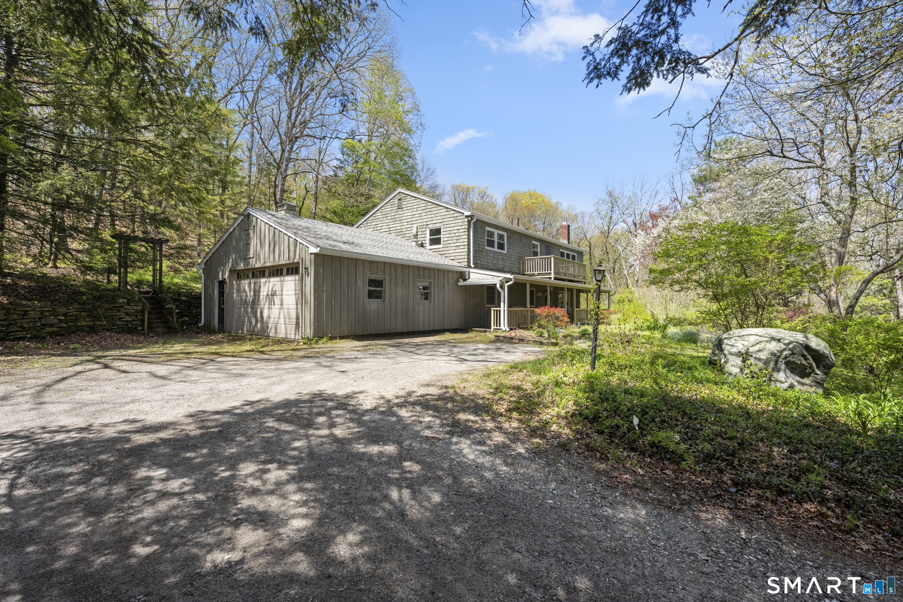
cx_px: 452
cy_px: 301
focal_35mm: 16
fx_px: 401
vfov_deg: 73.8
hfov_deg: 96.7
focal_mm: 16
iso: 320
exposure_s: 1/250
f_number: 9
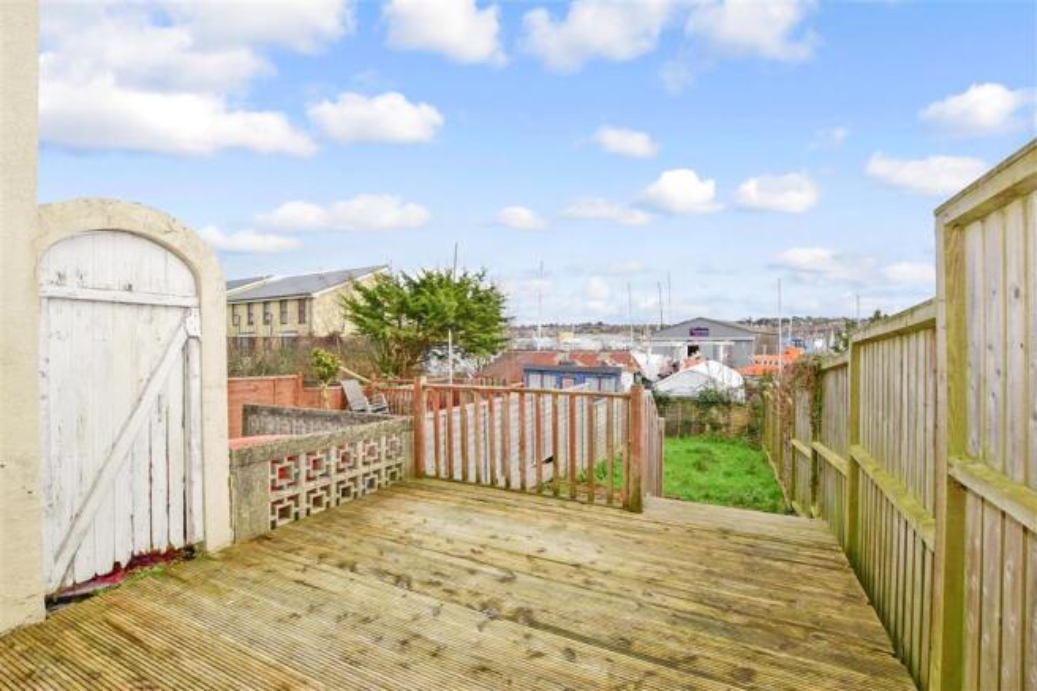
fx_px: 432
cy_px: 346
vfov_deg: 77.3
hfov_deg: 100.4
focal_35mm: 15
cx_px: 518
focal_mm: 10
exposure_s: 1/200
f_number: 18
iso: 640
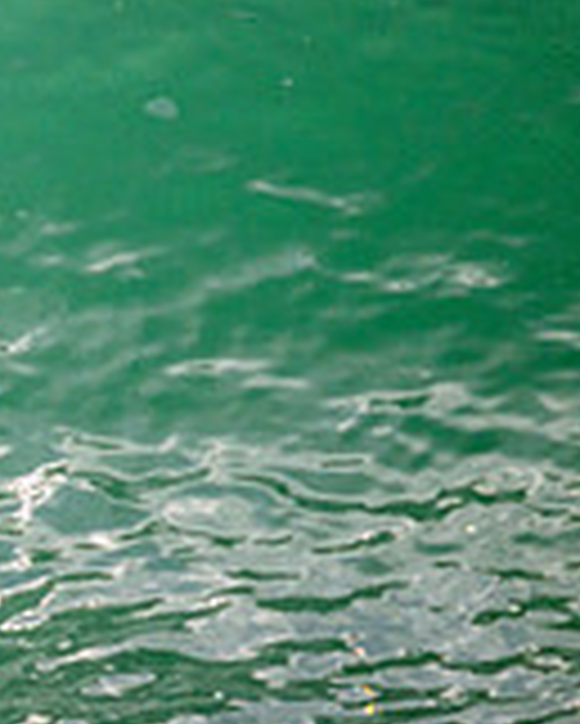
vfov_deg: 0.7
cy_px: 259
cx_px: -706
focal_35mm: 2701
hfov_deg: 0.6
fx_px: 57901
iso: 800
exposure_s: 1/2000
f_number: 11
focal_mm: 800
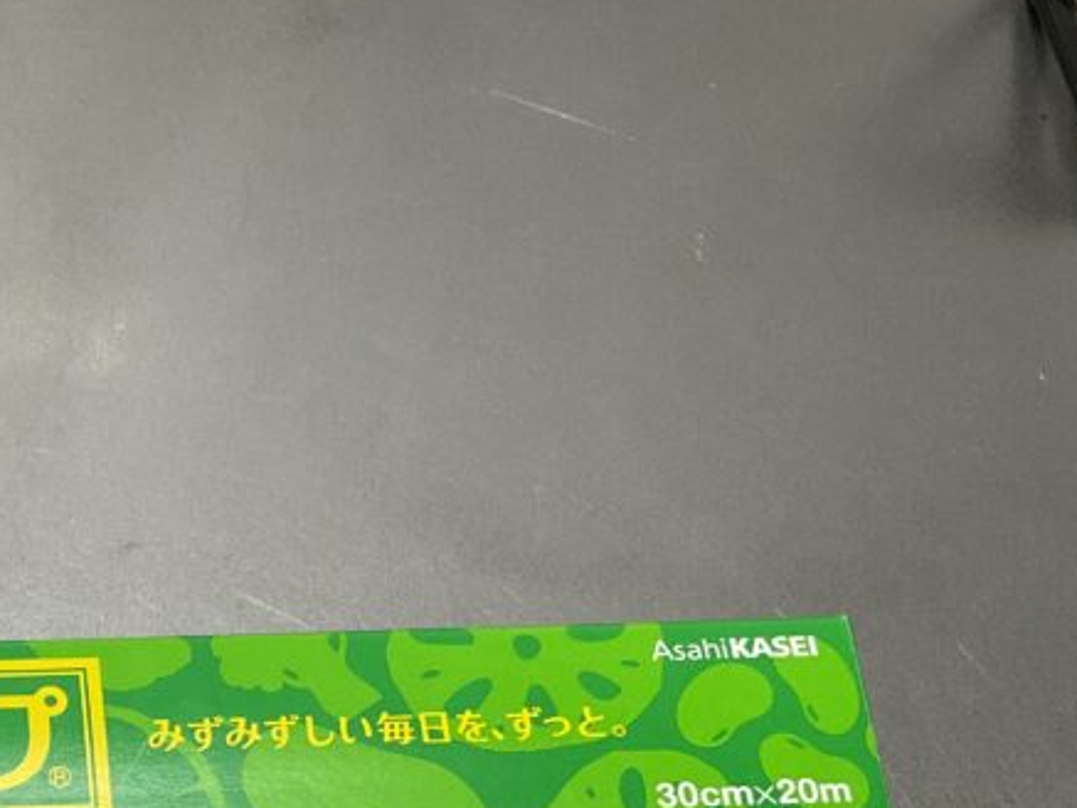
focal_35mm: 68
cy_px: 872
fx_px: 2116
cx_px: 49
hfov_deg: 27.2
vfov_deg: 20.7
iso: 80
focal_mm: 3
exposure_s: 1/50
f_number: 1.8
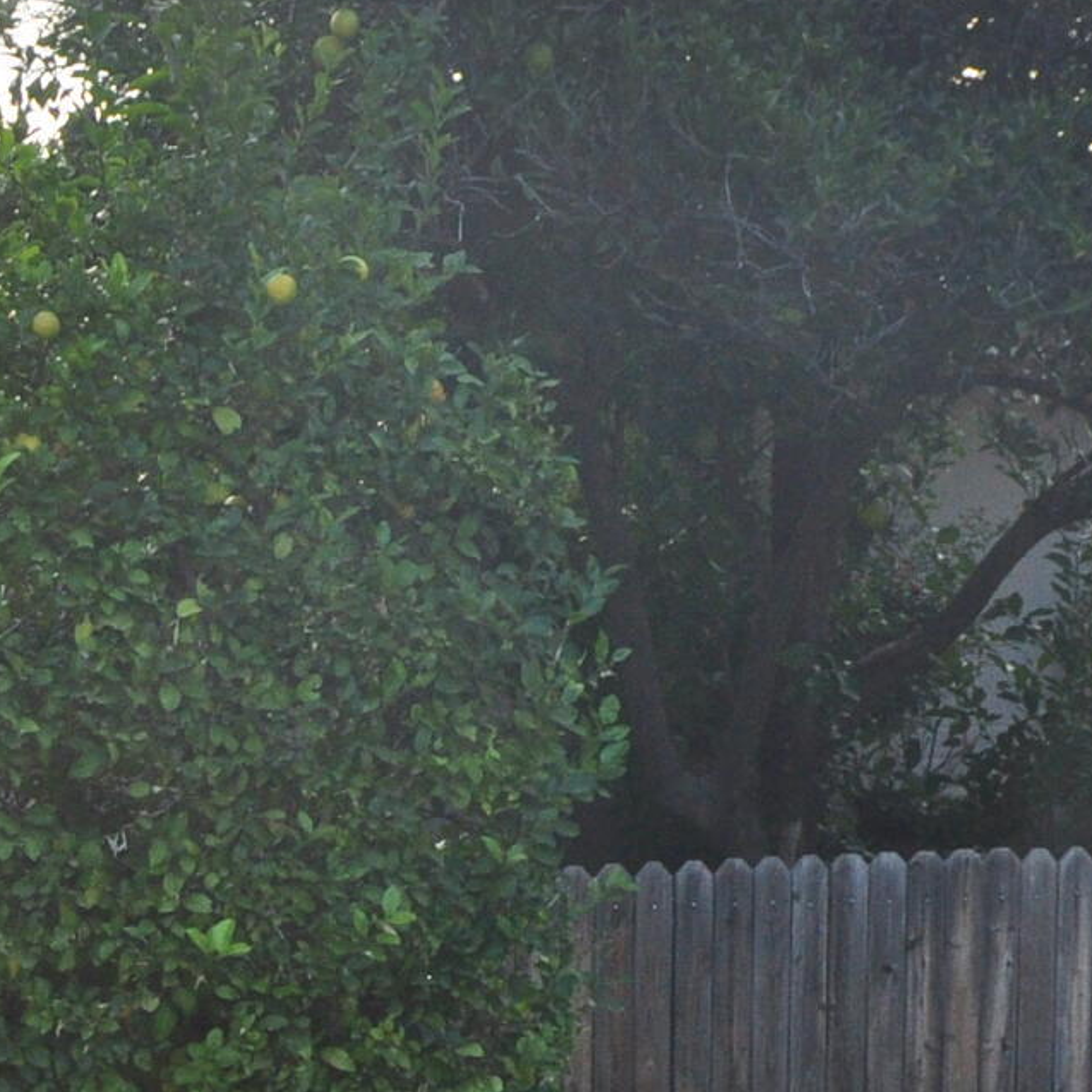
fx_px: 3855
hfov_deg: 14.9
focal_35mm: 108
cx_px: -562
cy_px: 1195
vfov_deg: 15.7
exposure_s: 1/200
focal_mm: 18
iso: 400
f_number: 10
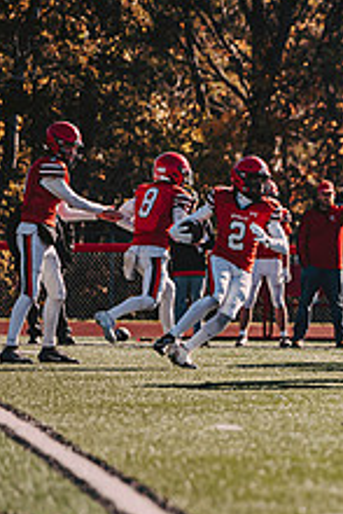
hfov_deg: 3.6
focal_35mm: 382
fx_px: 5450
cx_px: 632
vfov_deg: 5.4
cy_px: 230
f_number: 3.2
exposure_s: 1/3200
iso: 250
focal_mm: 145
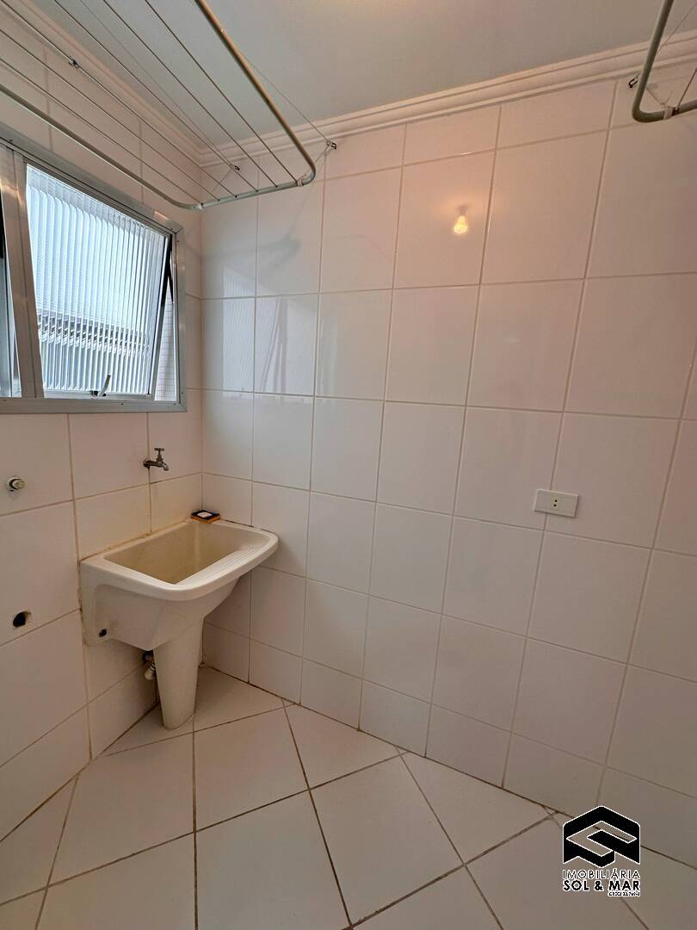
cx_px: 348
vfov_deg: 102.1
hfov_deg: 85.7
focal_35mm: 14
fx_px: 376
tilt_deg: -9.4
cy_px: 465
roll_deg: -4.4
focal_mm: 2.22
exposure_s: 1/120
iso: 80
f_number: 2.2
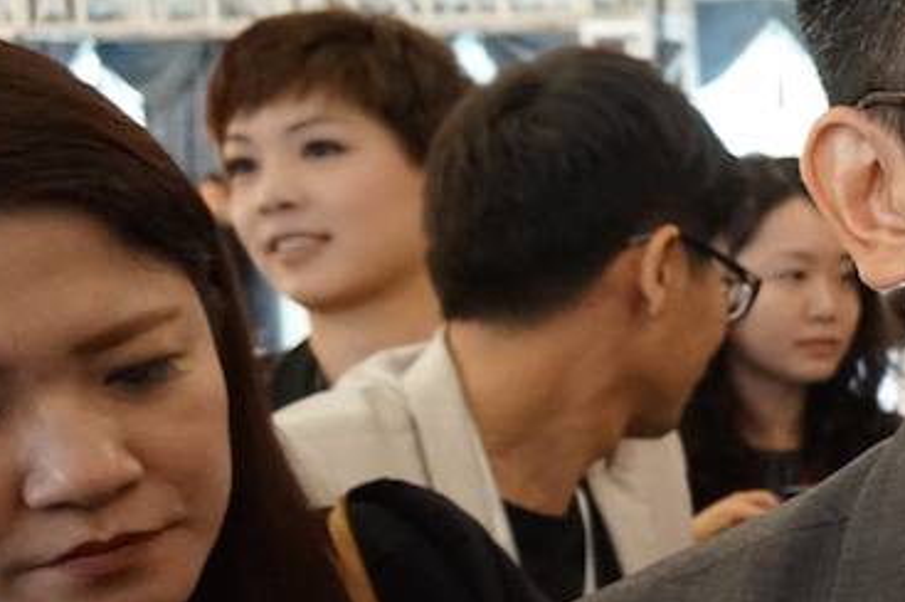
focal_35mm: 67
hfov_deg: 25.2
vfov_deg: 20.0
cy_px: 501
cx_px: 1233
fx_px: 1683
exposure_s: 1/60
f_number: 3.5
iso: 3200
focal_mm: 16
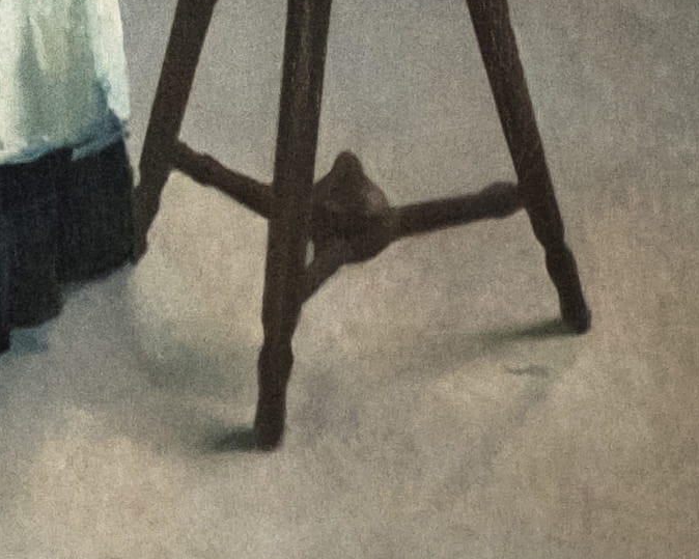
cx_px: 106
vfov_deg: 3.5
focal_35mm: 443
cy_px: -412
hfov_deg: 4.4
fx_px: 9163
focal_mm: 35
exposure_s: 1/80
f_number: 2
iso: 640
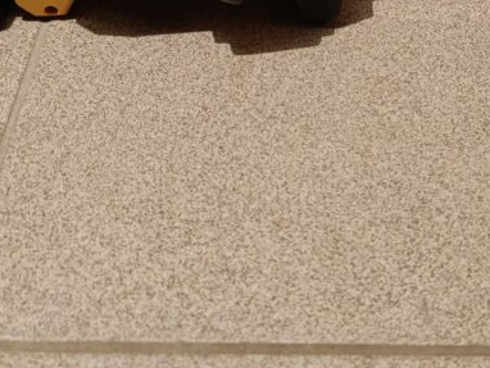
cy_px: -41
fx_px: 949
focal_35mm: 67
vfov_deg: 20.8
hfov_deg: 28.8
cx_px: 319
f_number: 1.65
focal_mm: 6.14
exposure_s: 1/20
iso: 2553
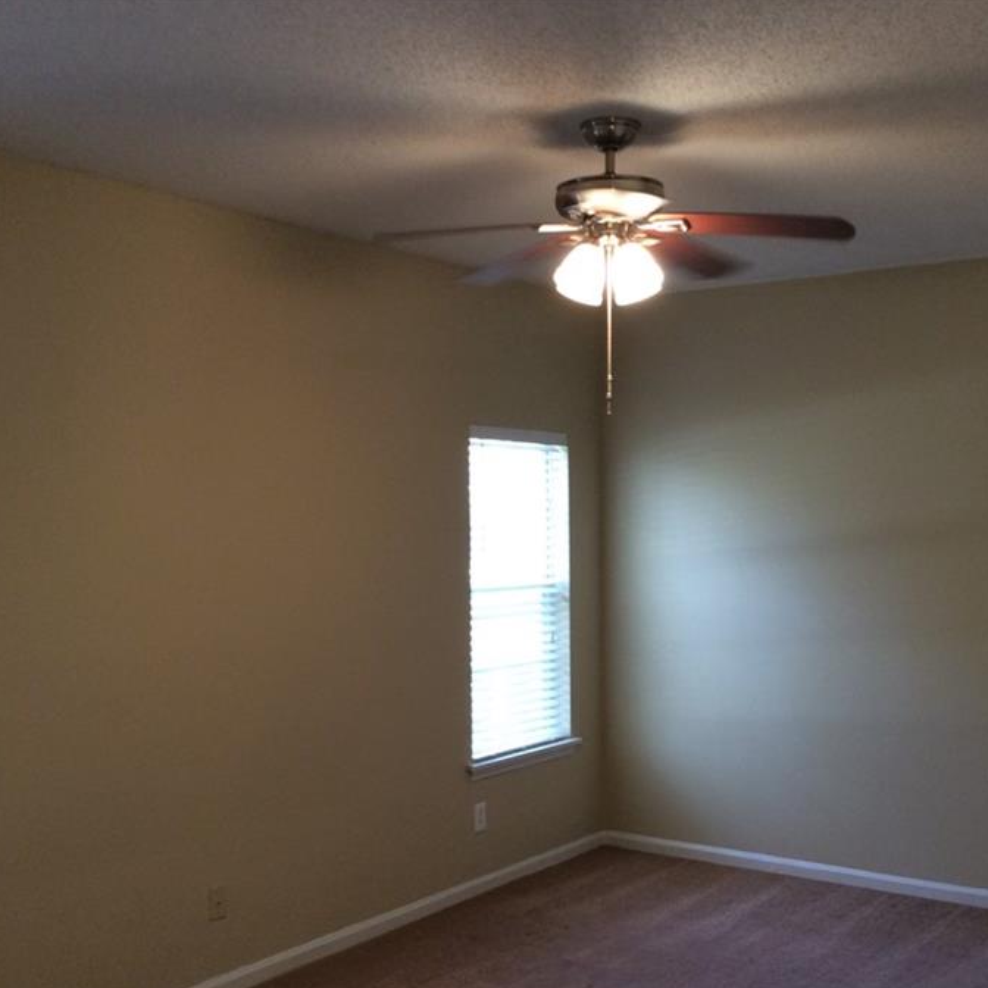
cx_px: 523
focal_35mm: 43
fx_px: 1389
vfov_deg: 39.1
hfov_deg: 39.2
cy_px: 554
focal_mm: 3.3
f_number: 2.4
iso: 64
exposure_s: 1/24
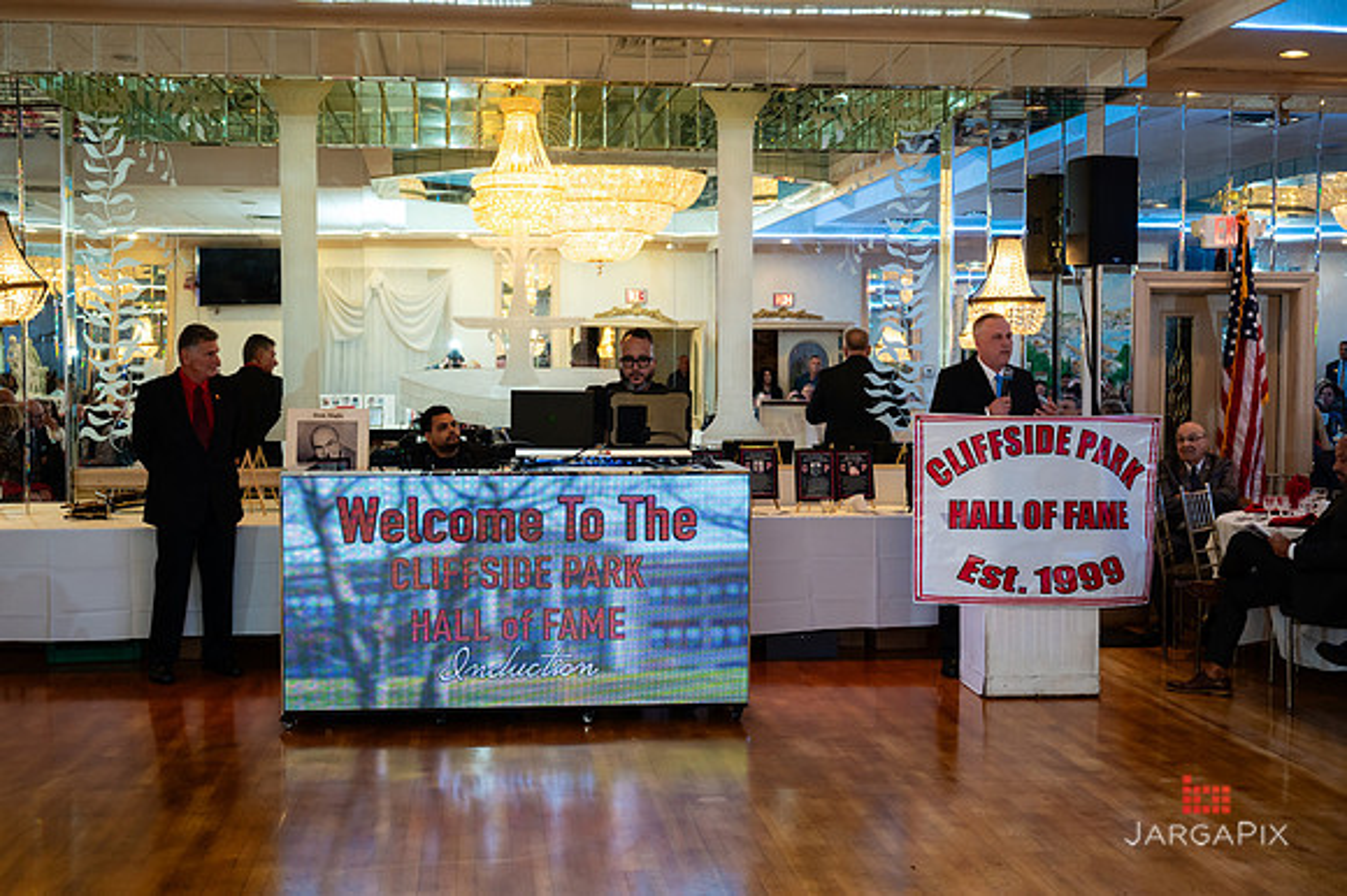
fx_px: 1567
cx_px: 646
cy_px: 453
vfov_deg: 31.9
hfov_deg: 46.5
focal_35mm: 42
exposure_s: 1/200
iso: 1250
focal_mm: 40
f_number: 3.2
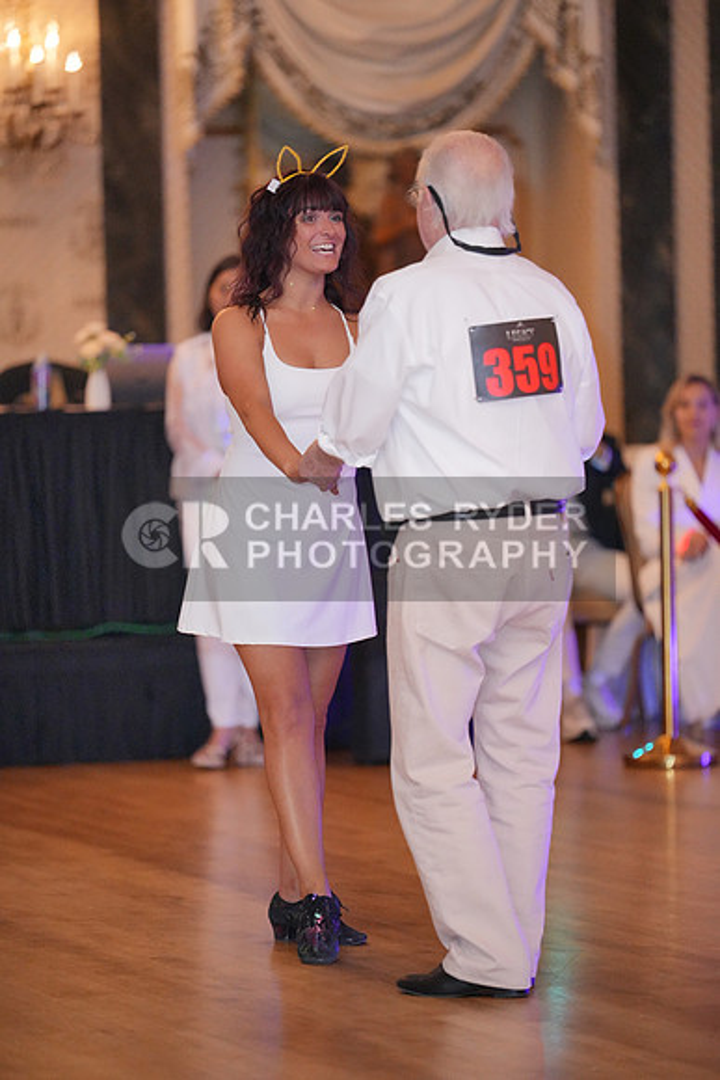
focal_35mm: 145
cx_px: 360
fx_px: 4347
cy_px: 540
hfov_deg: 9.5
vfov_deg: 14.2
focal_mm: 145
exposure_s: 1/250
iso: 8000
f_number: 2
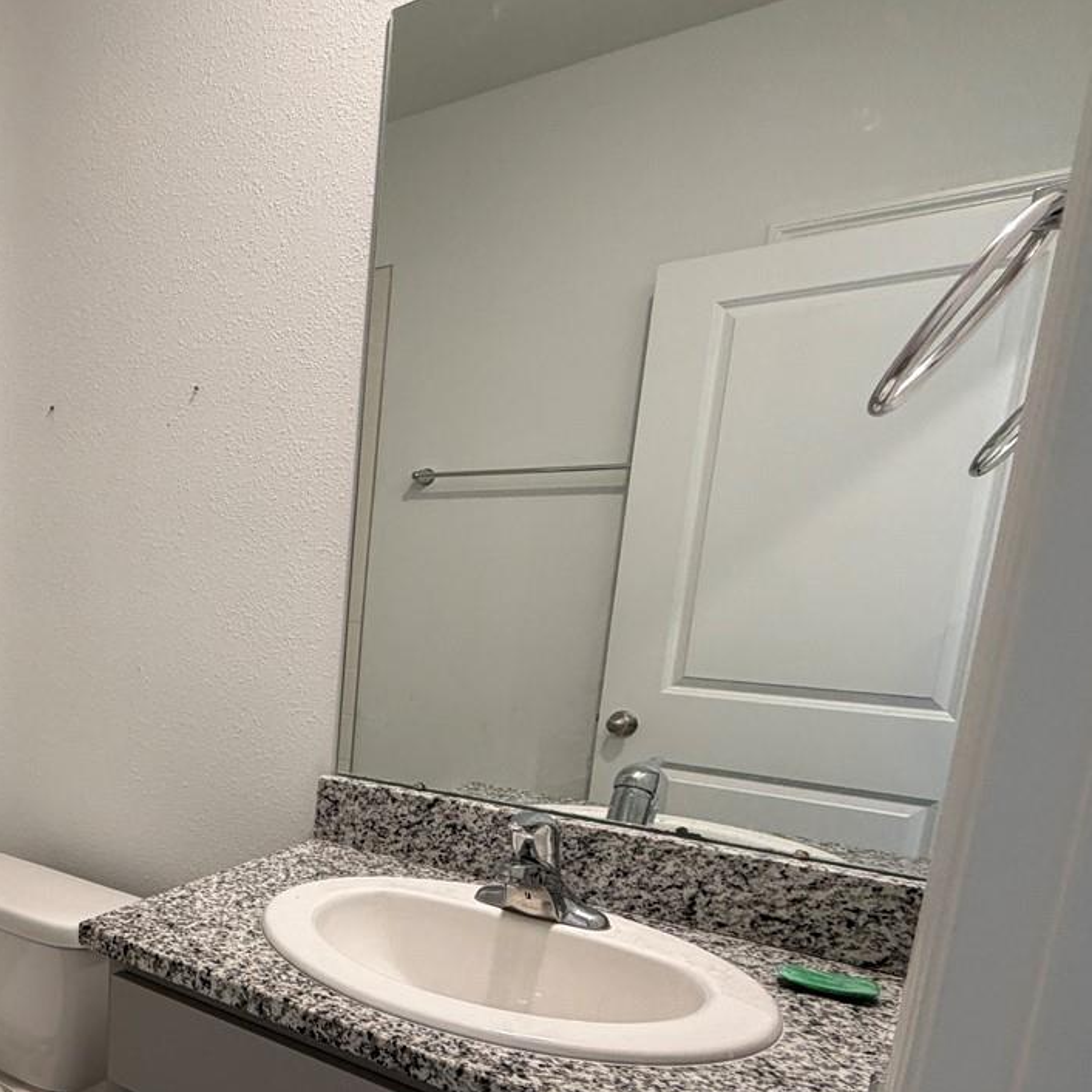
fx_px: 999
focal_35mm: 28
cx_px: 17
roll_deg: +0.1
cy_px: 751
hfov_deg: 48.1
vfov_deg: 55.8
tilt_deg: -11.4
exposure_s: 1/60
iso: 160
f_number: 2.2
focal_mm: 2.22
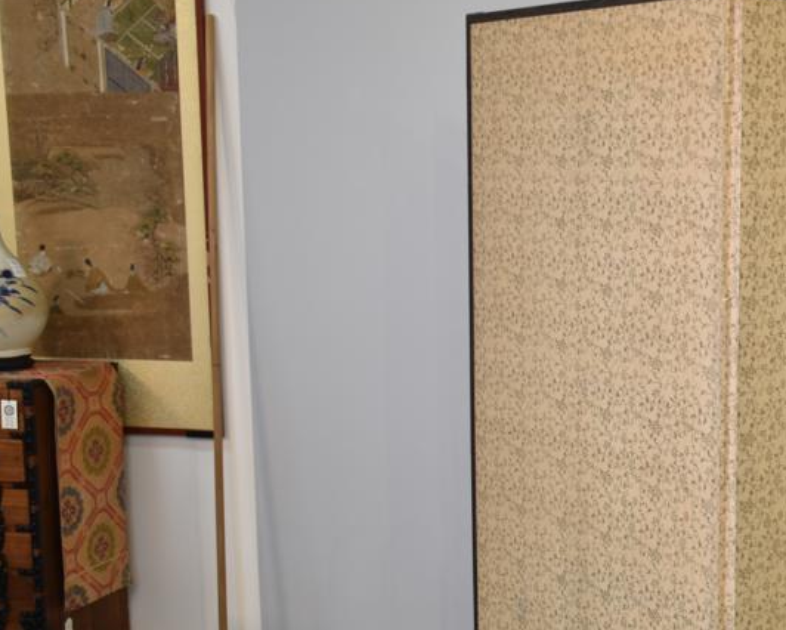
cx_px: 742
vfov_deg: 23.1
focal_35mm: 66
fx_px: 1535
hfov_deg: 27.4
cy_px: 421
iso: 400
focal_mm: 23
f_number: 4
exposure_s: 1/60
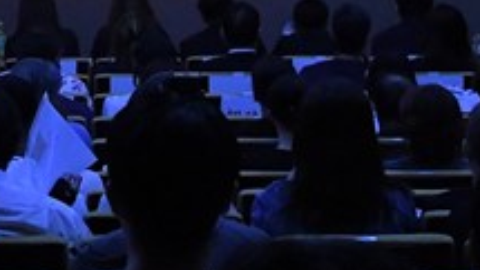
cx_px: 84
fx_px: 2495
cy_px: -143
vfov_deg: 6.1
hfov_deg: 10.9
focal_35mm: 196
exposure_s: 1/400
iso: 8000
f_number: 5.6
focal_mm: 35
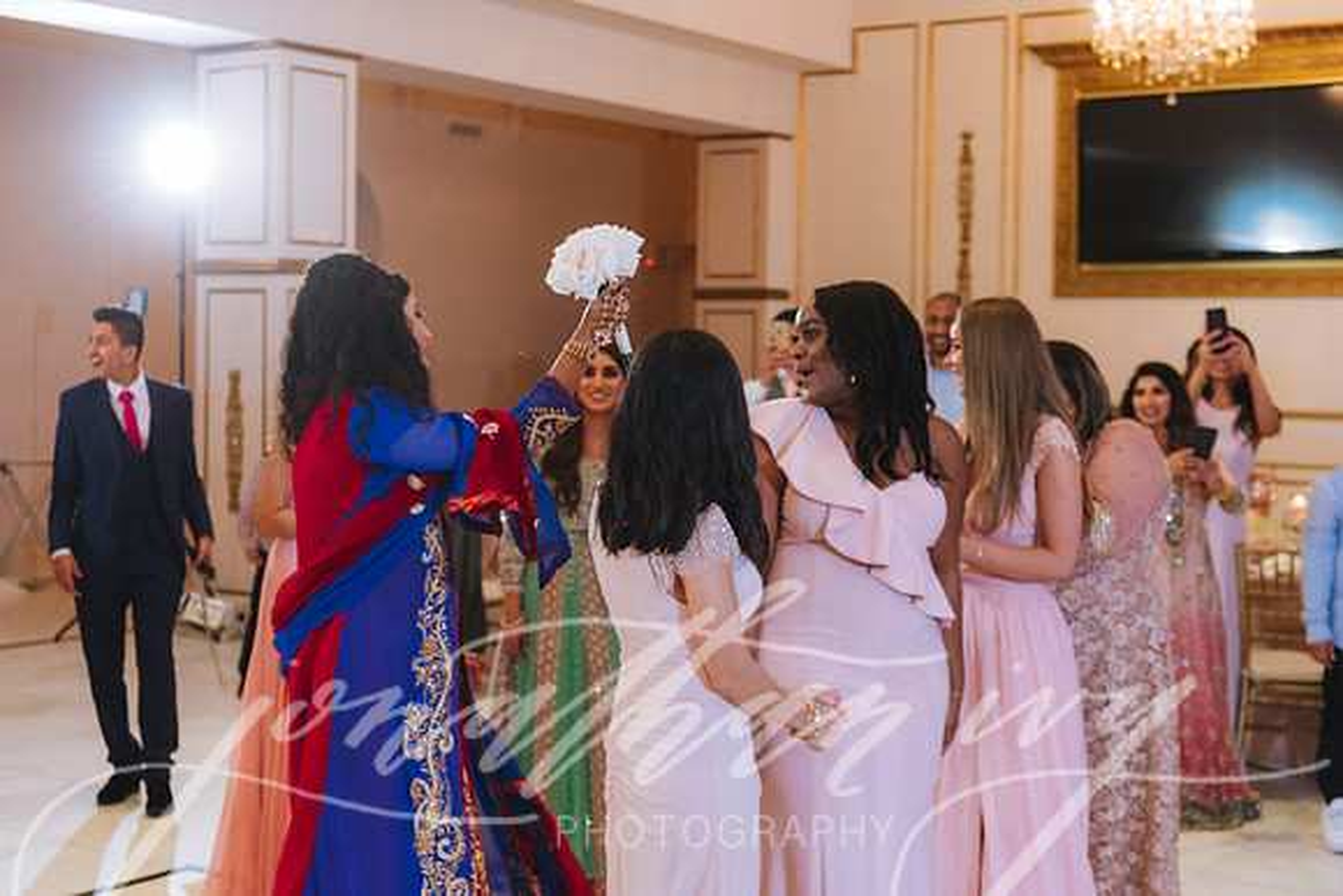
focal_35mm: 55
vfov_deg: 24.6
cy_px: 402
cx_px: 603
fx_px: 2056
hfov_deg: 36.1
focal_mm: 50
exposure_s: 1/125
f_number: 4
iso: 1600
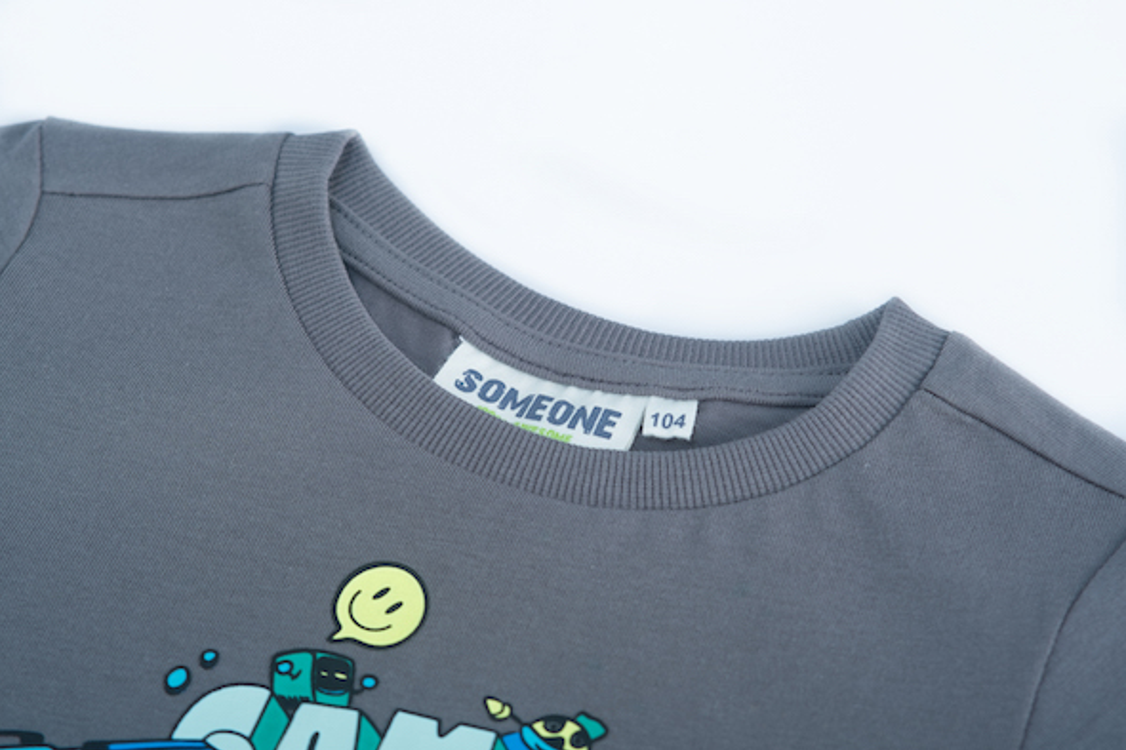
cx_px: 560
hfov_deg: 15.8
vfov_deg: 10.5
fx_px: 4066
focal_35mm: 130
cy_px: 373
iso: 100
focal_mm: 85
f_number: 4.5
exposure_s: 1/200
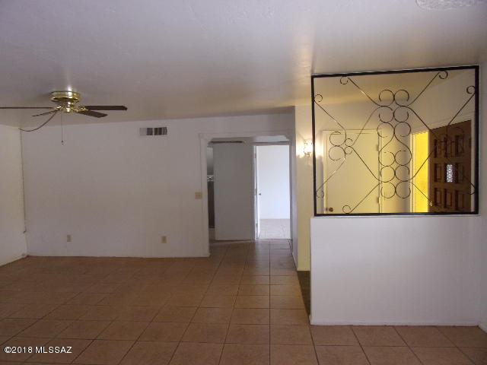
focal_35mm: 24
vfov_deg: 56.8
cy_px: 182
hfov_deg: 71.6
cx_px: 244
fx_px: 338
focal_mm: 4.3
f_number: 3.3
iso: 156
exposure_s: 1/34
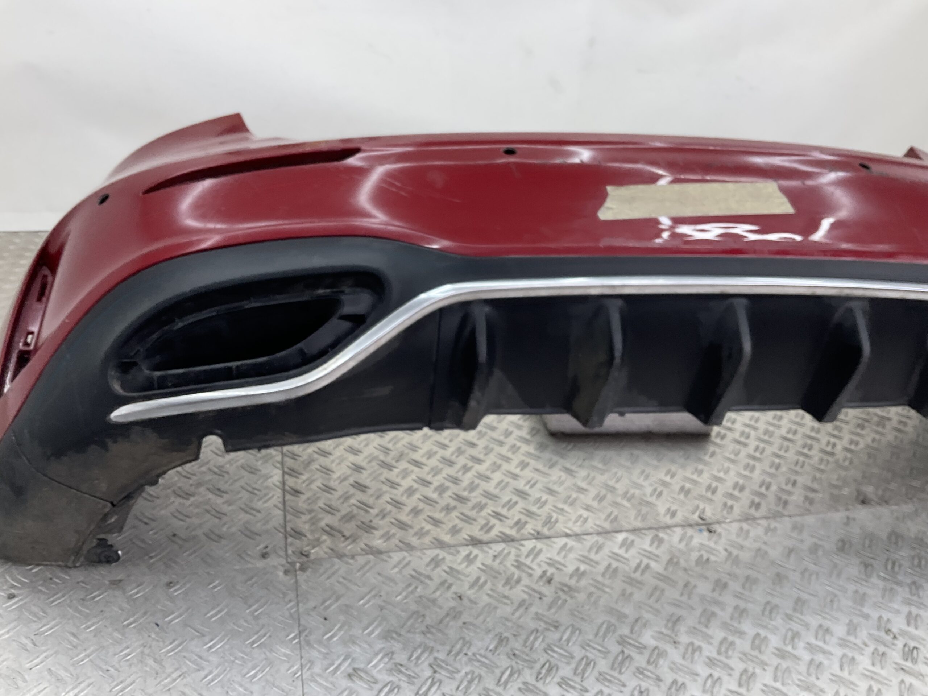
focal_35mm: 29
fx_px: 777
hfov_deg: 61.7
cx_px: 464
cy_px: 348
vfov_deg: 48.2
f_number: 1.8
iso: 25
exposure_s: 1/120
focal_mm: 3
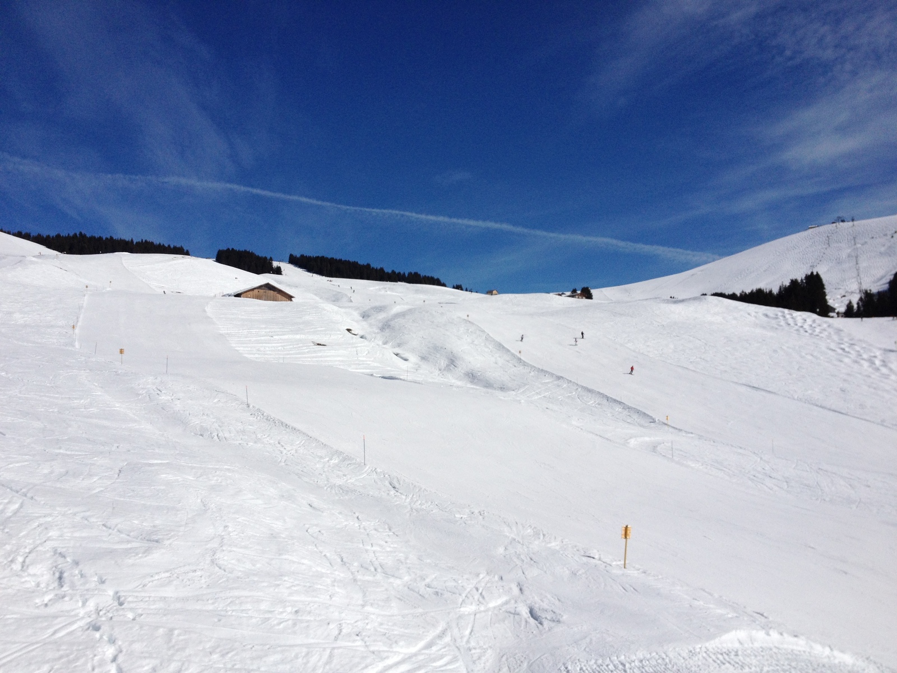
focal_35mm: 35
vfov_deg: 40.7
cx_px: 448
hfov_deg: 52.6
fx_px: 907
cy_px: 336
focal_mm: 4.28
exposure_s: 1/6944
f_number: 2.4
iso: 64
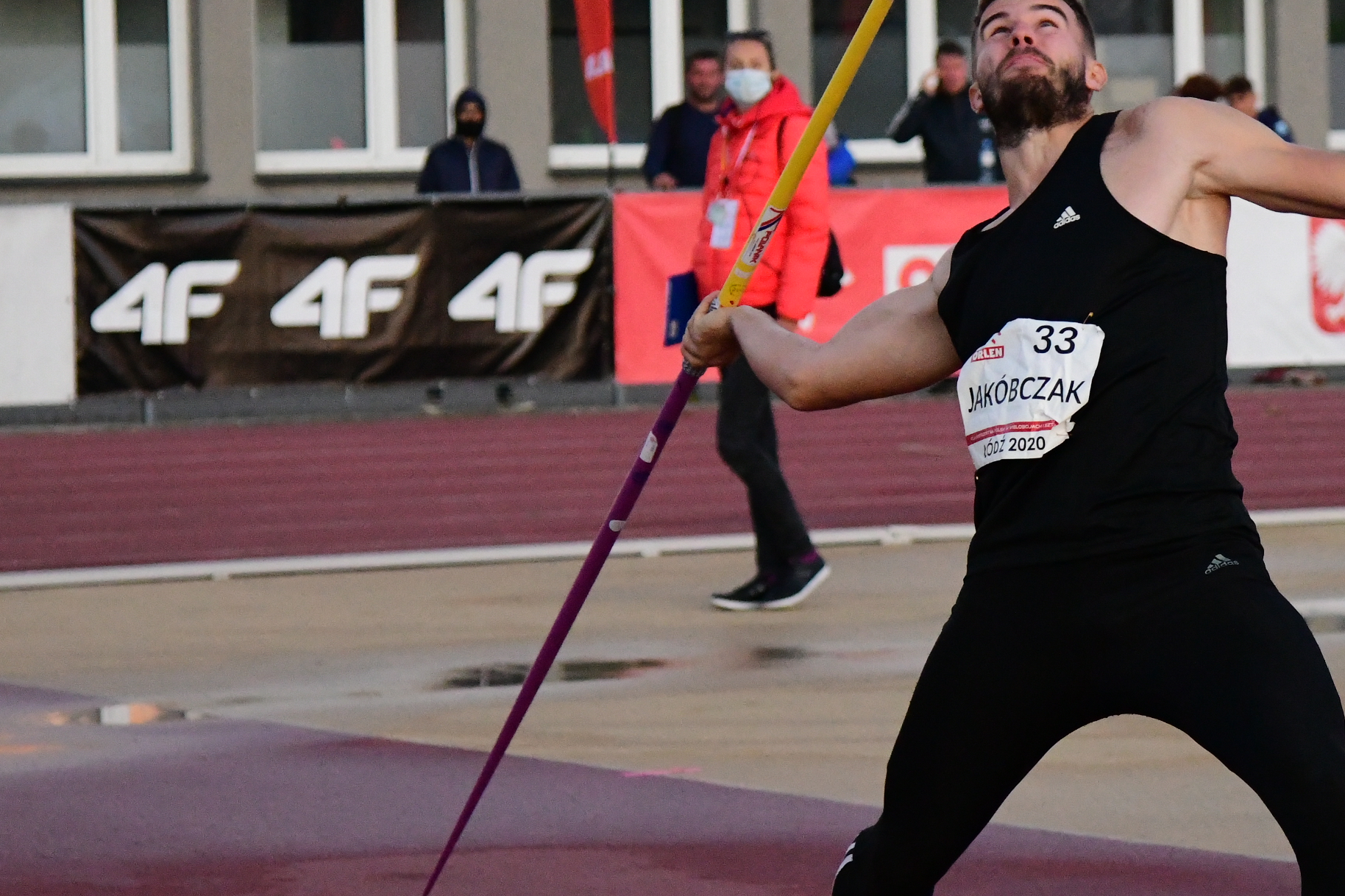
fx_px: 7172
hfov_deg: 10.7
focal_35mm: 192
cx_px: 1001
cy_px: 315
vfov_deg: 7.1
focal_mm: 85
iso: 6400
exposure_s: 1/1250
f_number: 4
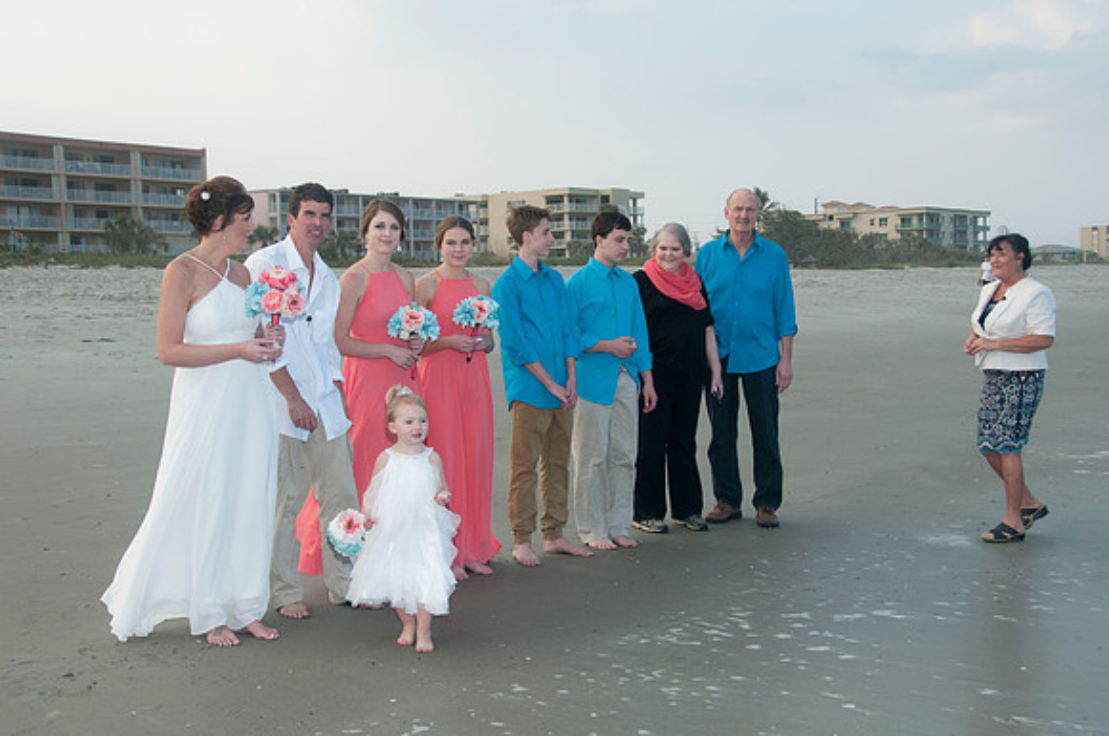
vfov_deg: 28.0
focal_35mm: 48
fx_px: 1477
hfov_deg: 41.2
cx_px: 554
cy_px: 368
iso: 100
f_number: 7.1
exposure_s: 1/250
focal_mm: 32
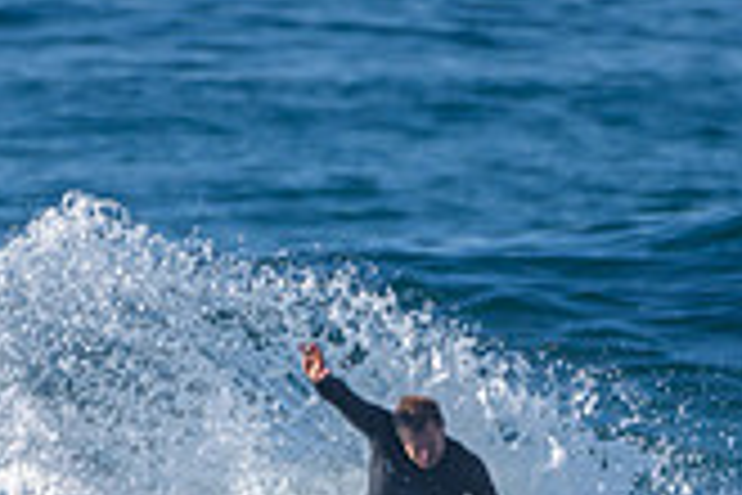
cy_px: 676
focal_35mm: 2157
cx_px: 300
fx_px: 44455
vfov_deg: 0.6
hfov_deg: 1.0
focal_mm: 500
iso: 180
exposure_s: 1/2000
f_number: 5.6
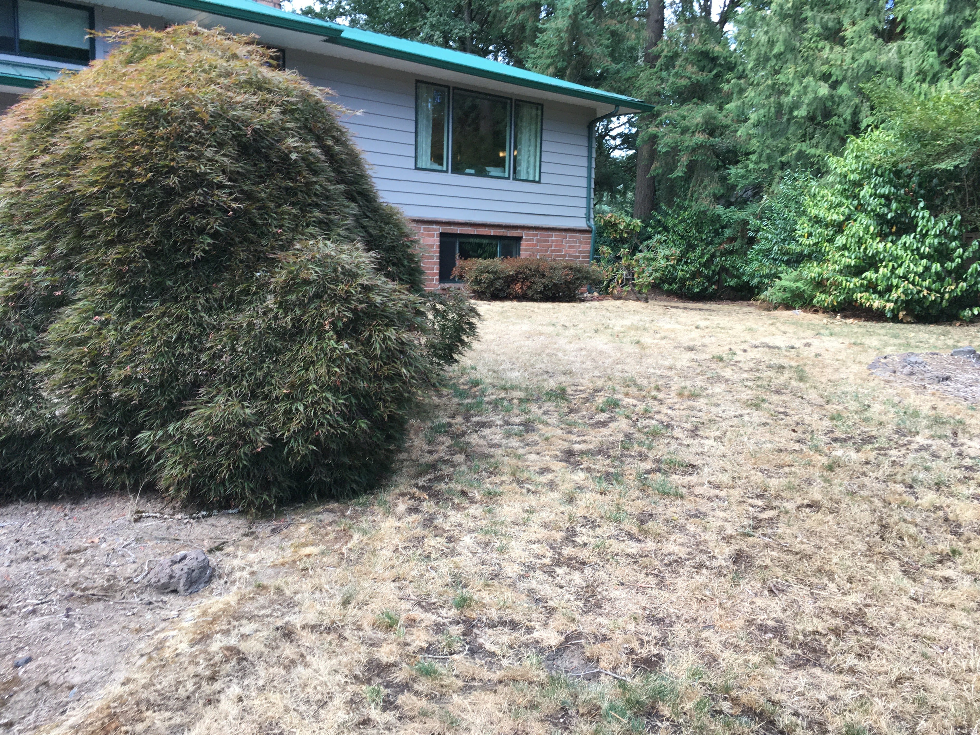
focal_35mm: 29
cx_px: 490
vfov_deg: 48.2
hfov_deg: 61.7
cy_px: 368
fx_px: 821
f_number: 2.2
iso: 40
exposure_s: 1/120
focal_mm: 4.15
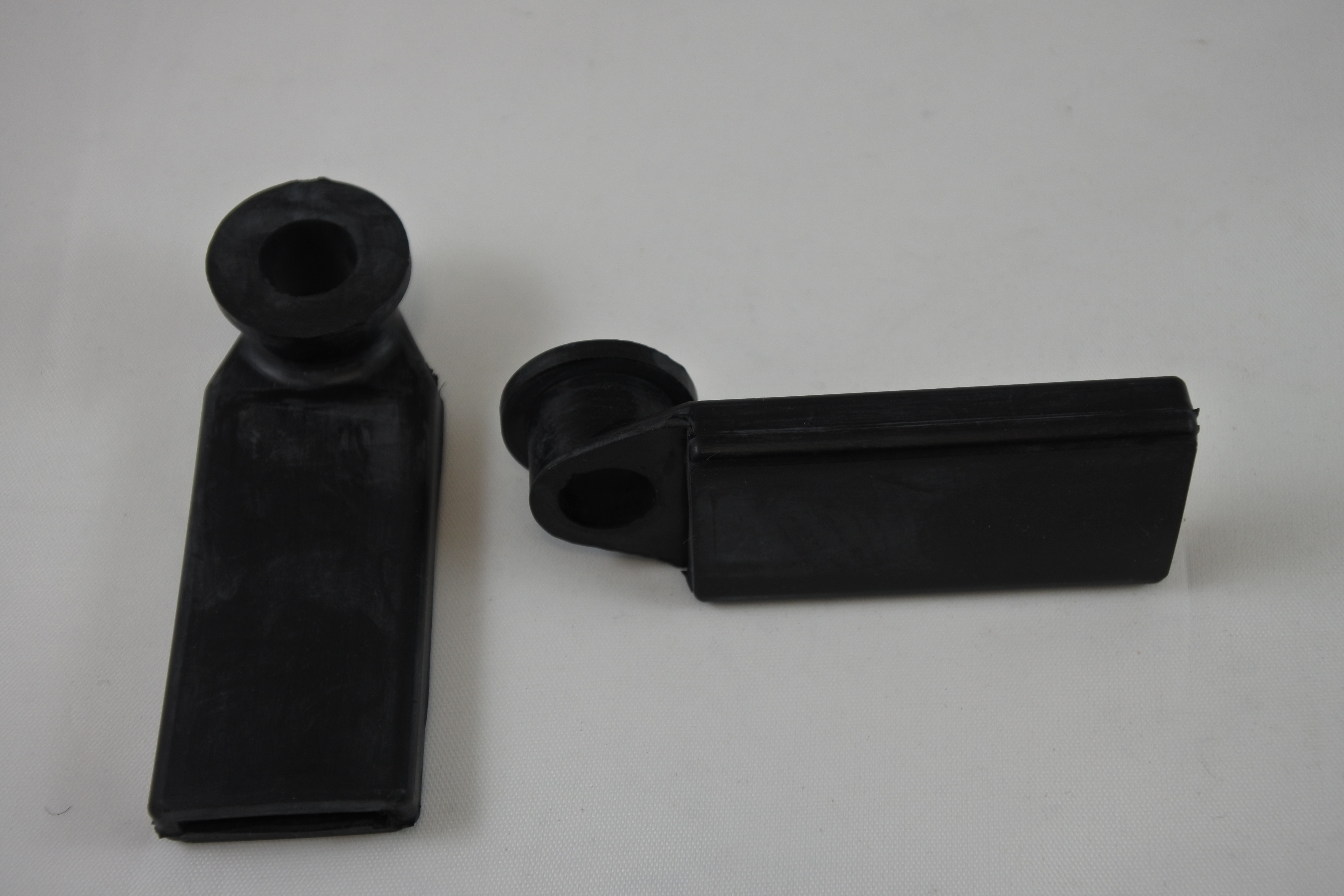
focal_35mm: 54
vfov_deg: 25.1
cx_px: 672
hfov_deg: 36.9
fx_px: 2016
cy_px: 448
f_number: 5
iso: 200
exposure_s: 1/125
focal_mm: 20.1
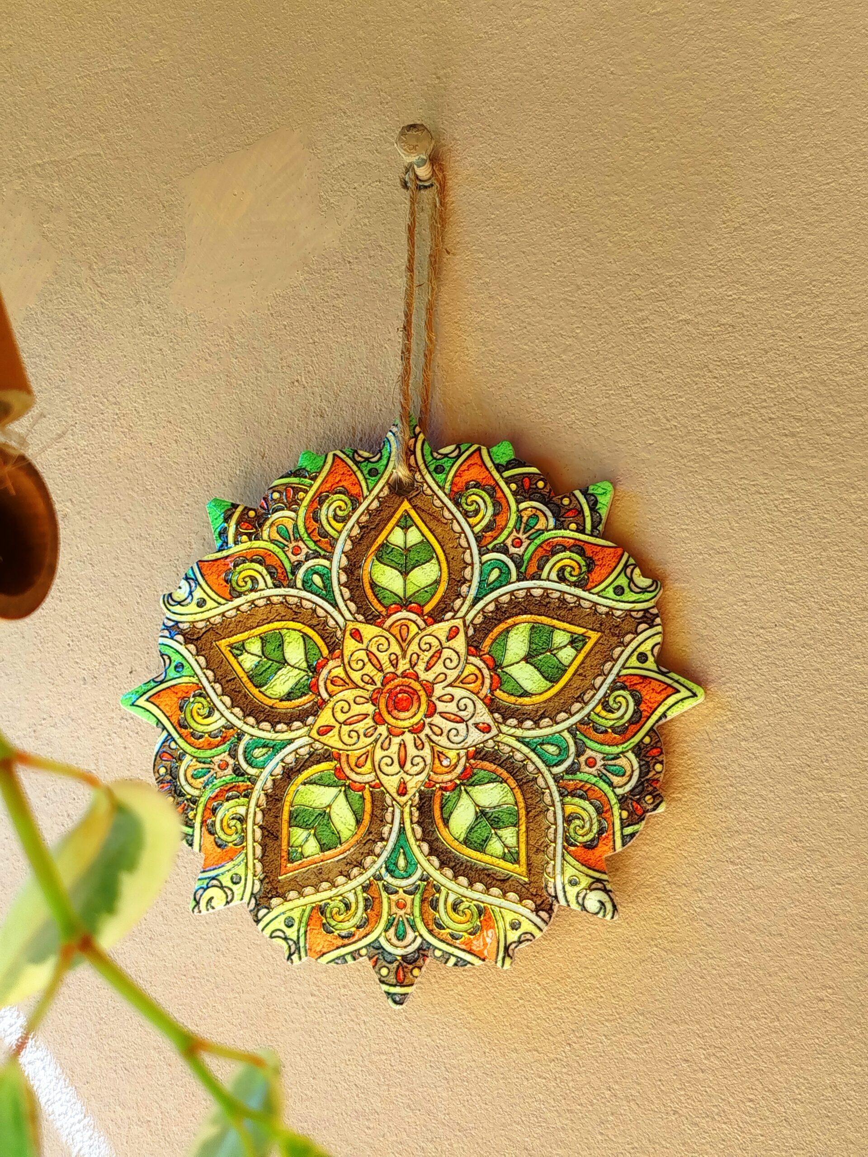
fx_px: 1605
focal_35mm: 48
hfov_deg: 30.3
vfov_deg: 39.7
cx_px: 434
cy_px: 578
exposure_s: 1/120
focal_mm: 5.31
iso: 50
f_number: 1.7
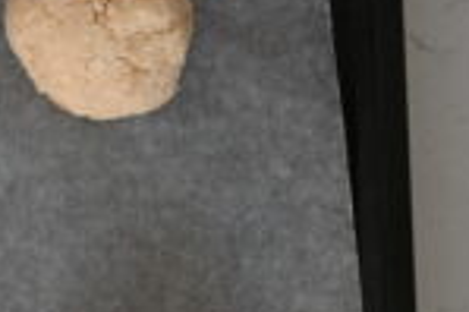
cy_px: 331
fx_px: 2970
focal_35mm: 228
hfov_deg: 8.6
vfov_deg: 6.0
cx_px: -444
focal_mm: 31.5
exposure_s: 1/15
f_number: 5.6
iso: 250
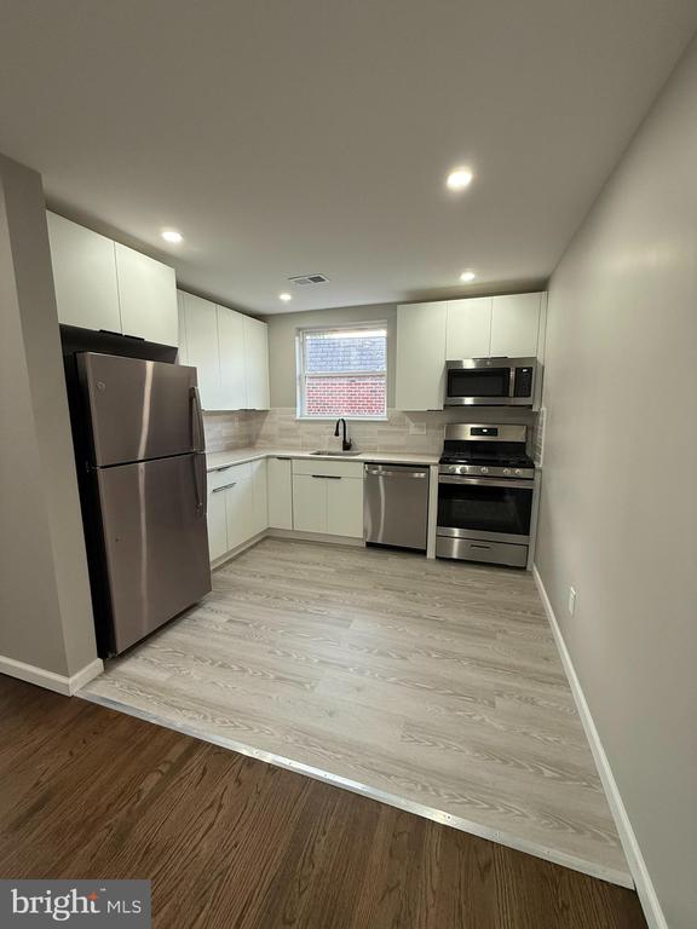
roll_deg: +0.5
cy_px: 464
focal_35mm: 14
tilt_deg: -7.4
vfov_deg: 102.1
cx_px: 348
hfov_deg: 85.7
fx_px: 376
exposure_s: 1/120
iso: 200
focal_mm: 2.22
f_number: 2.2
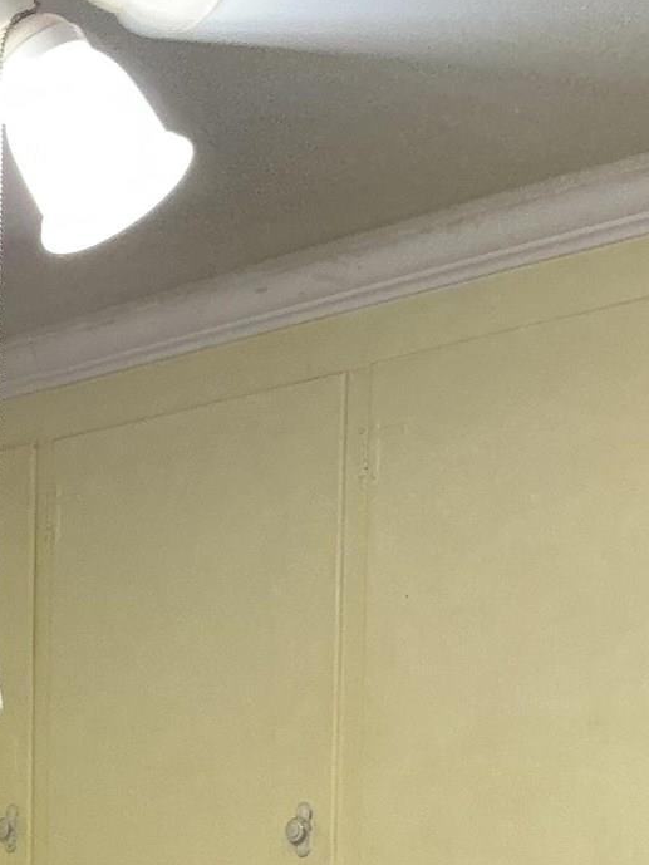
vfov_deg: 19.1
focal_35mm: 97
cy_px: 1037
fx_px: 2424
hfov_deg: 14.7
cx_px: -164
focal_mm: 3
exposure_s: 1/40
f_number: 1.8
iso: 250
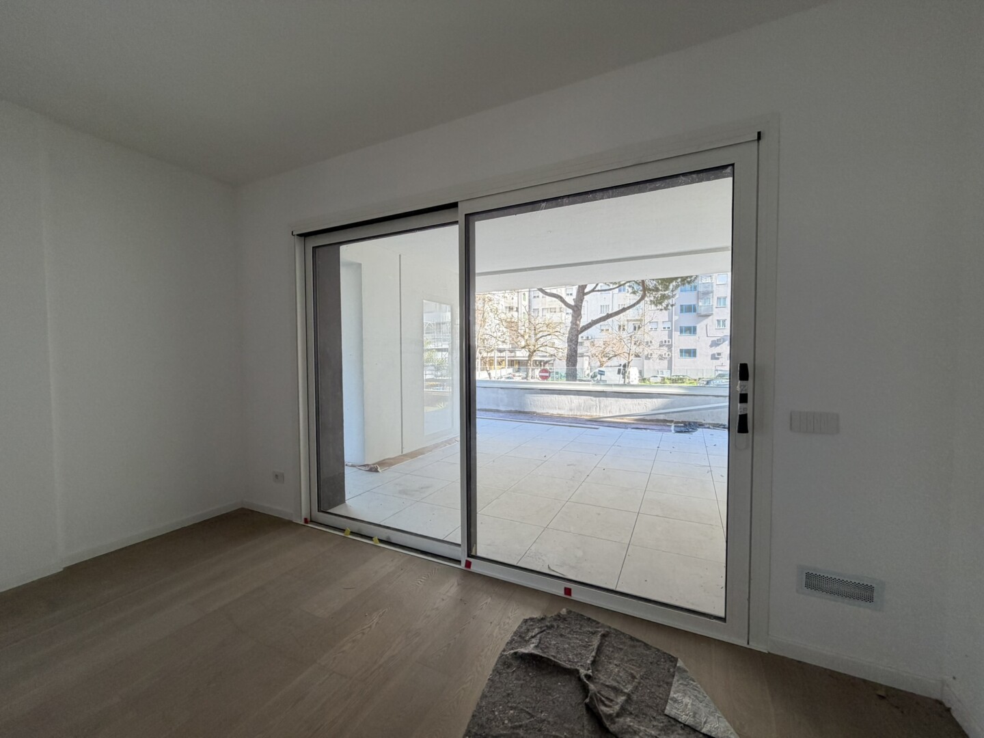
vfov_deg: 85.7
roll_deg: +0.2
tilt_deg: -2.4
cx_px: 492
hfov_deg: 102.1
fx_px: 398
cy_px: 369
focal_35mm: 14
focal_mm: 2.22
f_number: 2.2
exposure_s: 1/121
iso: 125
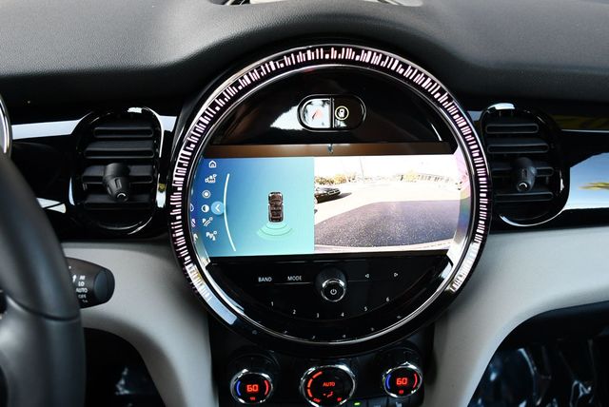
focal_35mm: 36
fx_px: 610
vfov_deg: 36.9
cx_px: 304
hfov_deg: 53.1
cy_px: 204
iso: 800
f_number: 3.5
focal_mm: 18
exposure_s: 1/250
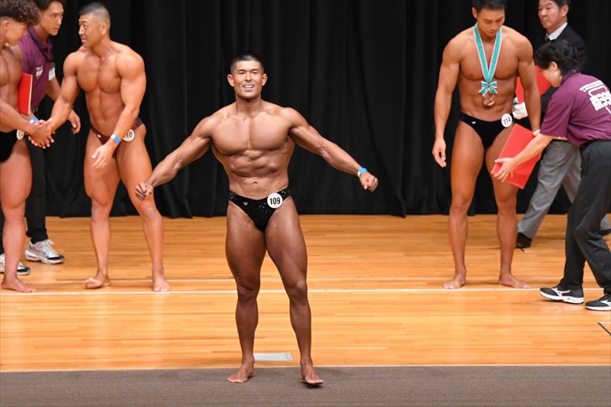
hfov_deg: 9.2
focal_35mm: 225
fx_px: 3817
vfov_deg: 6.1
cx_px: 306
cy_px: 204
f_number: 5.6
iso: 5000
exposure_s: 1/400
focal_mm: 150
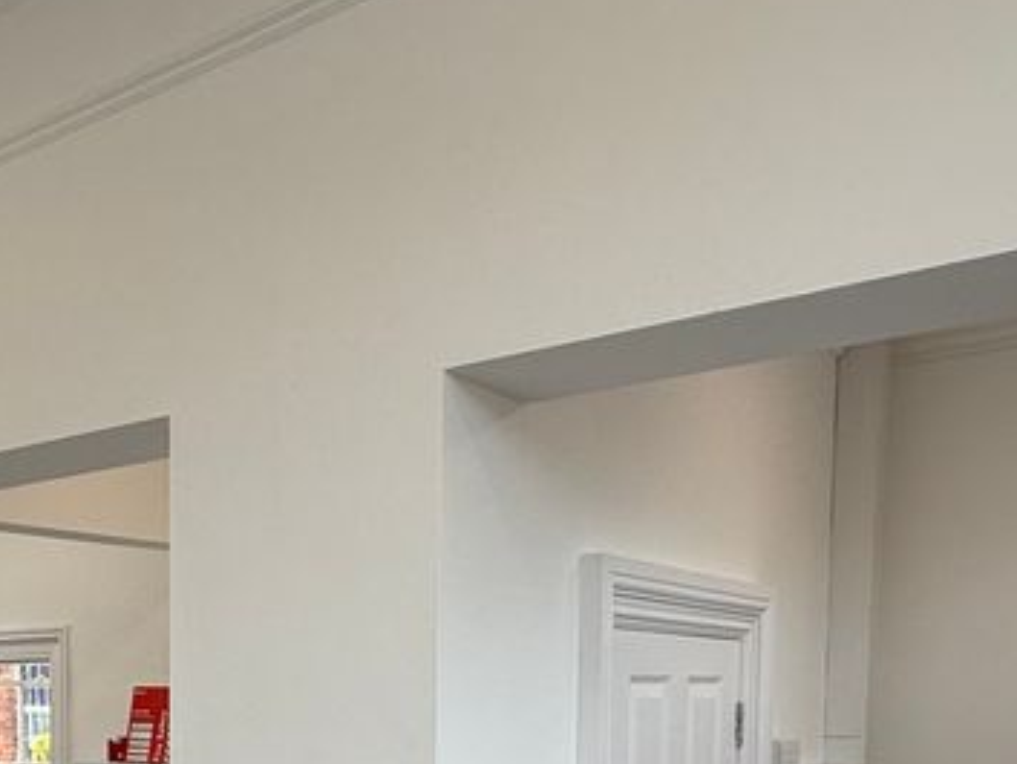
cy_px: 791
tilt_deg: -3.7
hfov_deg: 39.2
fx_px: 1293
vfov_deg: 30.2
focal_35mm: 44
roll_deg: +0.2
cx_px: 63
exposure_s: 1/150
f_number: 2.2
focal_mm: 2.22
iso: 64
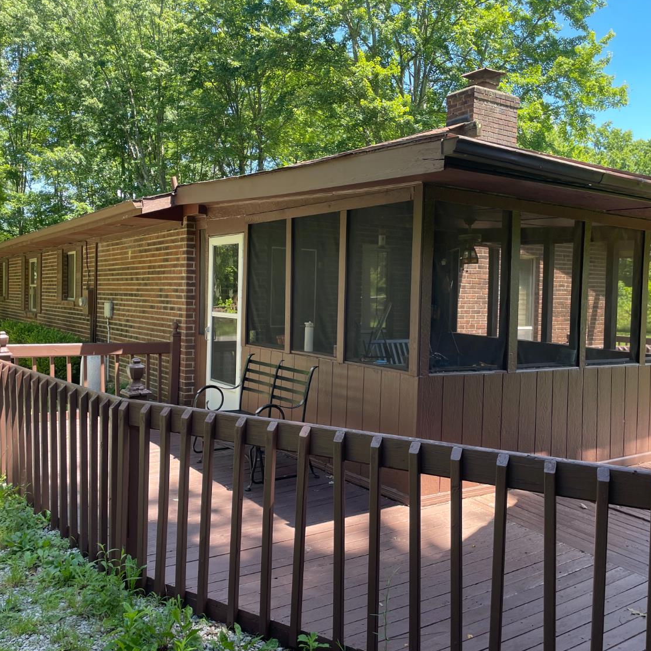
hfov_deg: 52.5
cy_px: 324
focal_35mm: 31
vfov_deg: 52.5
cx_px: 317
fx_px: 660
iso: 32
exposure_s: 1/304
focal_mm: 4.2
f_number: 1.6
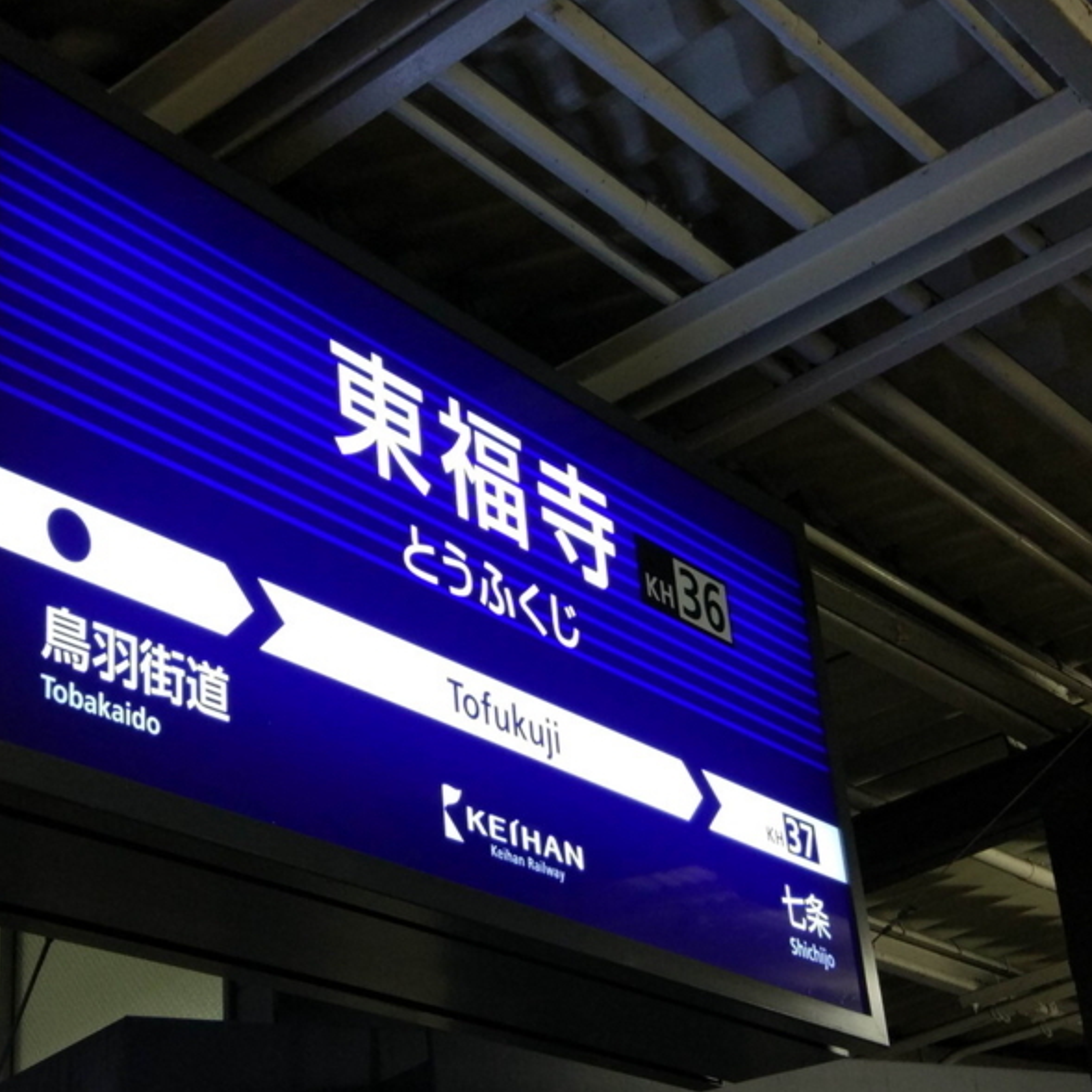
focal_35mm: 43
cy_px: 667
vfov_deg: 39.0
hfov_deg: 39.1
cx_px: 463
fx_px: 1535
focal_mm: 4.26
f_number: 2
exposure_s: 1/33
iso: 225
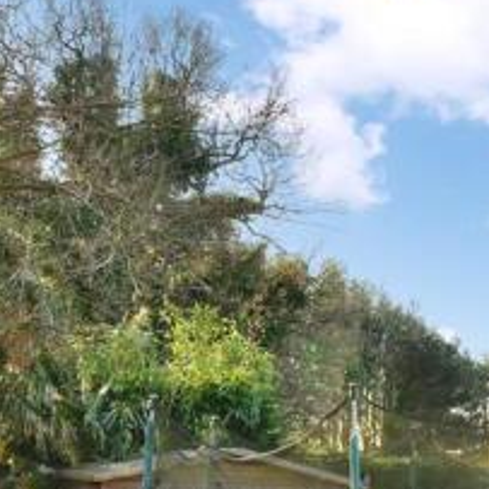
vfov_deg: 20.5
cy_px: 489
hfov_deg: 19.8
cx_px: 595
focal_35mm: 82
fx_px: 1311
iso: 640
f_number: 13
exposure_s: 1/60
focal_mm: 20
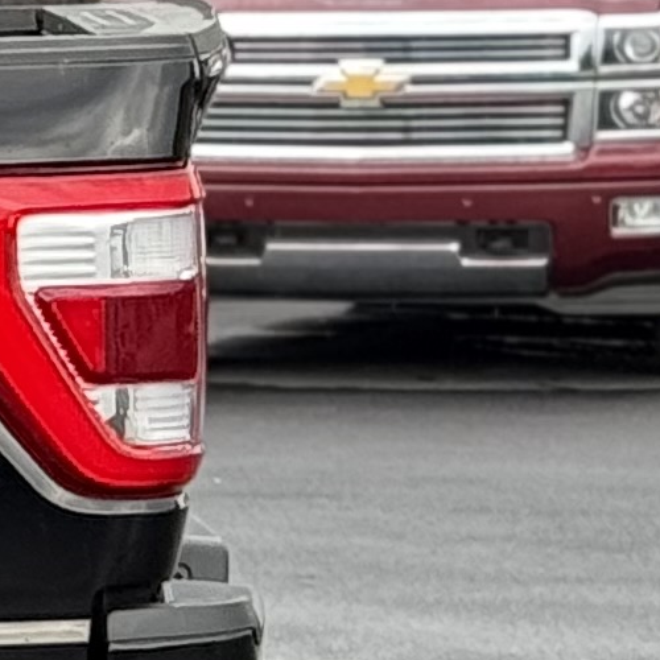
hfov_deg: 4.7
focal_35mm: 342
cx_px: -1880
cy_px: 372
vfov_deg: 5.1
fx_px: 7377
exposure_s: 1/418
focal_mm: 6.76
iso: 64
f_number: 1.78
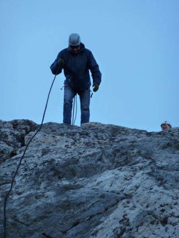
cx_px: 90
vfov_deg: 6.6
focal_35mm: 300
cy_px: 119
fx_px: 2068
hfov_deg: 5.0
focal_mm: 49.2
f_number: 4.9
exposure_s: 1/500
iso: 250
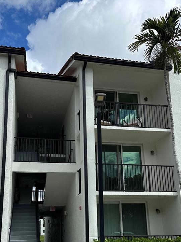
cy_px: 162
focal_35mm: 40
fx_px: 279
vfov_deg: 46.0
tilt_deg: +14.7
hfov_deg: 36.0
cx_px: 89
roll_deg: -0.1
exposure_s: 1/5263
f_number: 1.78
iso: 80
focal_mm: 6.86
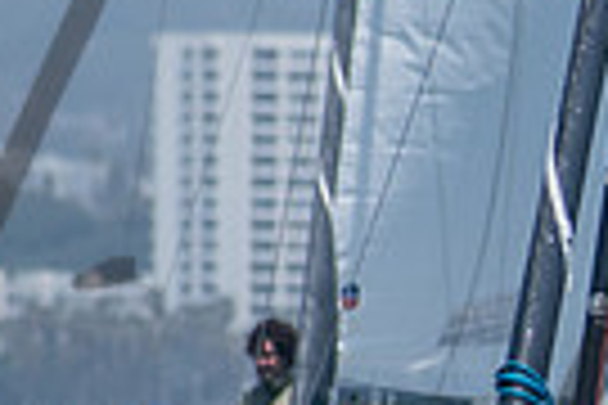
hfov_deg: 1.1
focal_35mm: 1940
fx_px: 32762
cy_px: 443
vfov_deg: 0.7
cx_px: 842
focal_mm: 300
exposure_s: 1/1600
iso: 400
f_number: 8
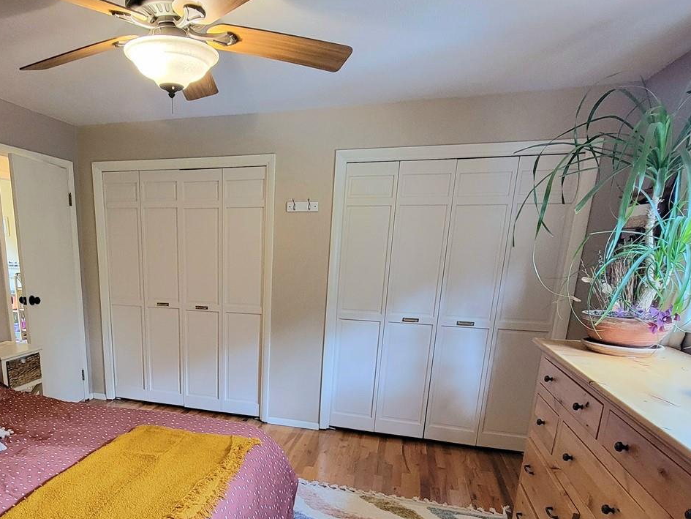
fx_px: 439
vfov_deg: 59.1
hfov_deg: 74.3
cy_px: 362
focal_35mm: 22
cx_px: 236
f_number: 2.2
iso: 400
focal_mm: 2.2
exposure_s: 1/30
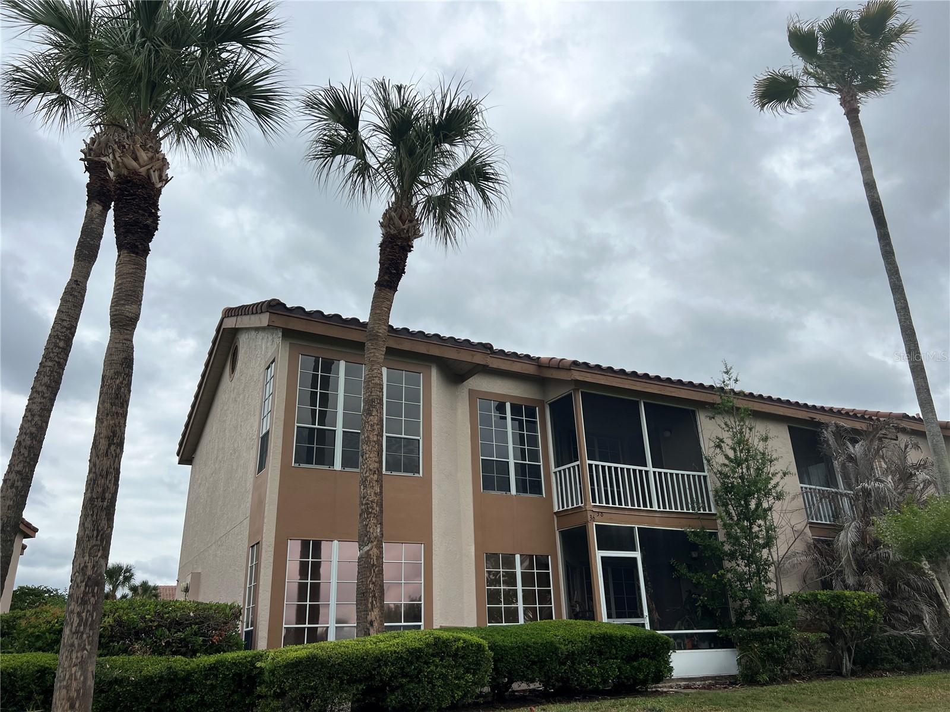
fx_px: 714
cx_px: 475
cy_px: 356
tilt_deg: +22.5
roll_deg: +2.2
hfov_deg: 67.3
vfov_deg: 53.1
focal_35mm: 26
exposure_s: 1/4831
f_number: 1.5
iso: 50
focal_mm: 5.7
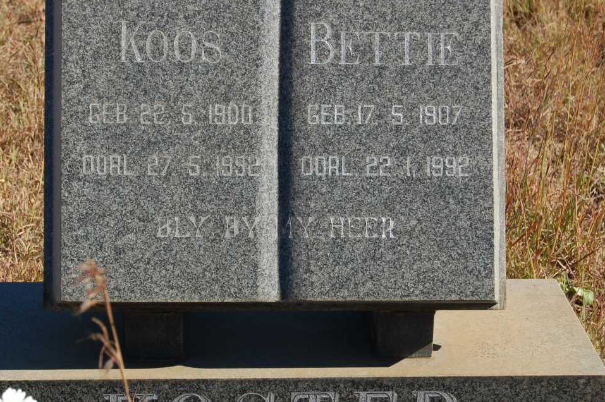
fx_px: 1578
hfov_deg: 21.7
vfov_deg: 14.5
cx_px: 281
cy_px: 206
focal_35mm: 94
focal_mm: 50
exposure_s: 1/400
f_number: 6.3
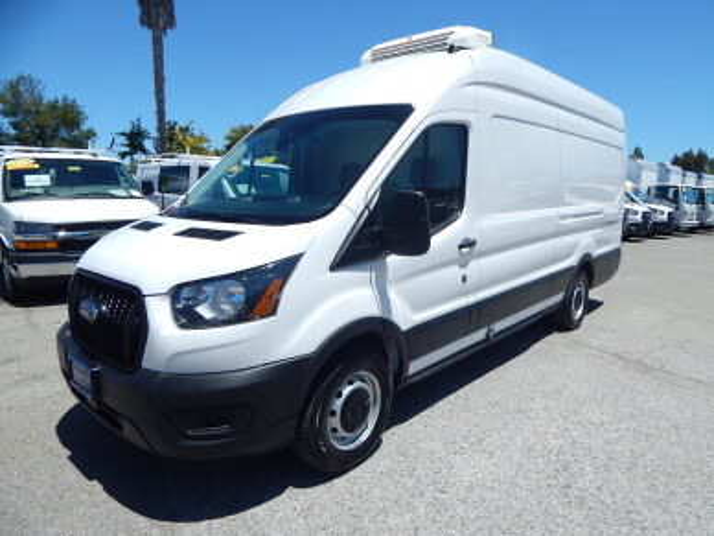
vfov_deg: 61.1
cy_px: 268
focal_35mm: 22
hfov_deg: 76.4
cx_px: 357
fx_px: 454
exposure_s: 1/800
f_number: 6
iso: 125
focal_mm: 4
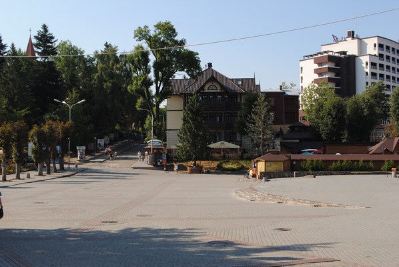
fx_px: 566
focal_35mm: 51
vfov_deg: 26.5
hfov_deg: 38.8
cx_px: 200
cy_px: 134
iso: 100
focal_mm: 34
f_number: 7.1
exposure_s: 1/200
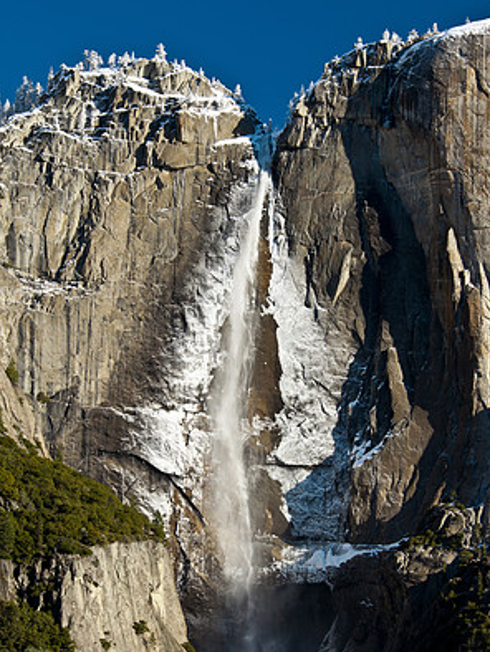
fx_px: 3412
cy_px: 362
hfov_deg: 8.2
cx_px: 246
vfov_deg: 10.9
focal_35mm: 181
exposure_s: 1/50
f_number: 13
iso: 200
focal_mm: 110
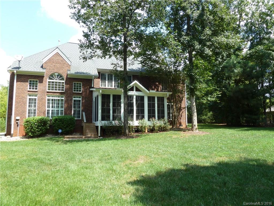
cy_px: 103
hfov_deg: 69.4
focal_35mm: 25
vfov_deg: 54.9
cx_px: 137
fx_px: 198
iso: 100
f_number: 3.5
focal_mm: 4.1
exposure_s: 1/250
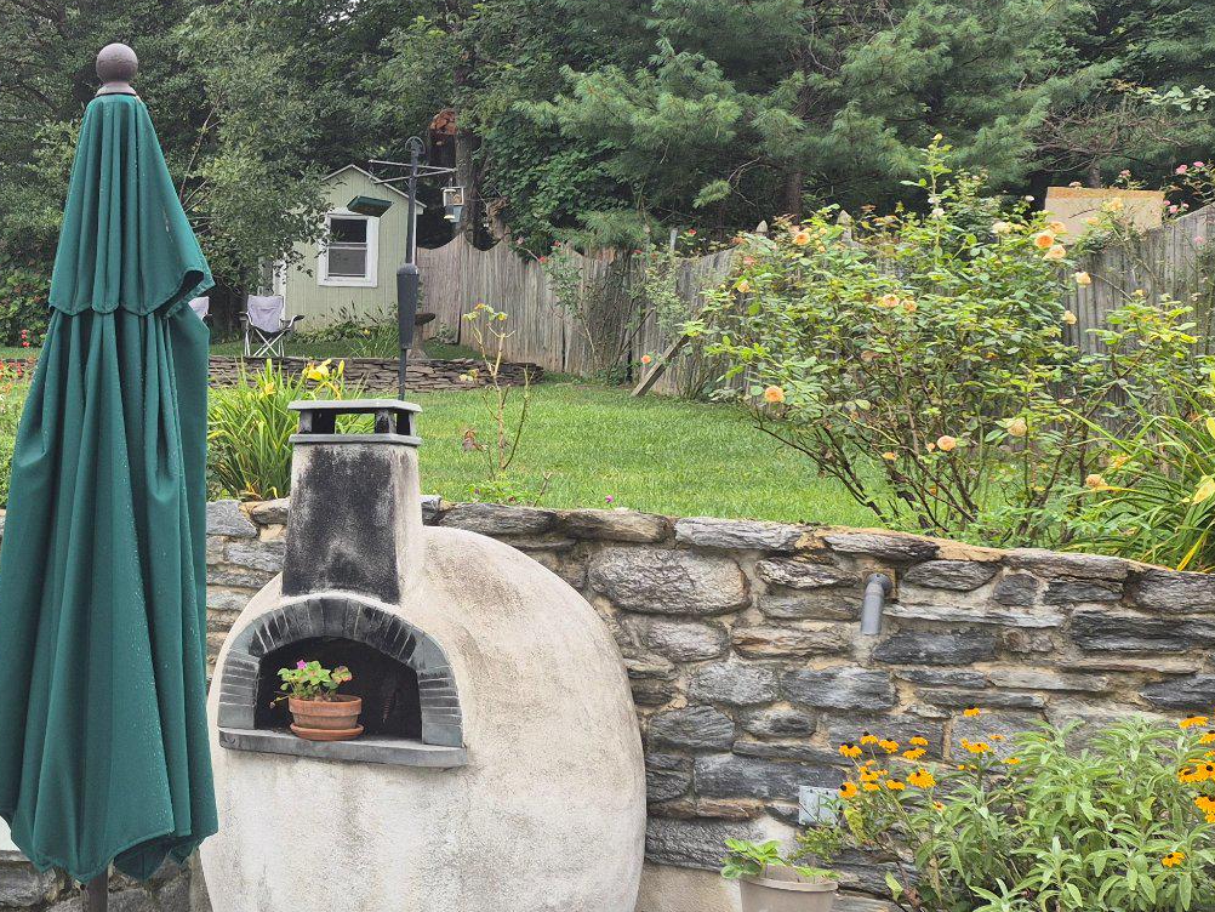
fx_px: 1650
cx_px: -18
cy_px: 486
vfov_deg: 30.9
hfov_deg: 36.1
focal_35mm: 47
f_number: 1.8
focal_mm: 5.4
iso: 40
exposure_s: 1/180
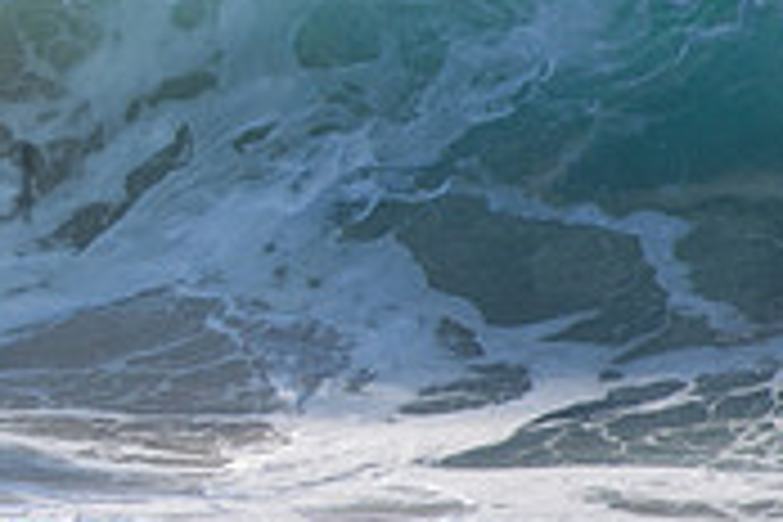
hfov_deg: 0.8
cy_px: 119
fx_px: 54306
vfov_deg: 0.6
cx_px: -441
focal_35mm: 2497
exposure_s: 1/2000
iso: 320
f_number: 5.6
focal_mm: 500
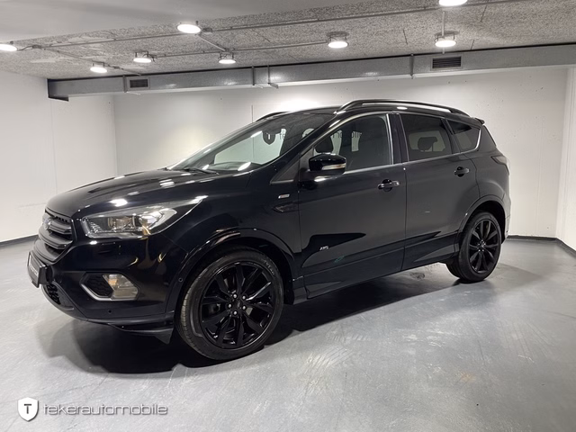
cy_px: 216
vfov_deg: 53.1
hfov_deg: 67.3
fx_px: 433
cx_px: 288
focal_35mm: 26
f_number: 1.6
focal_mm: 4.2
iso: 80
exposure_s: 1/50
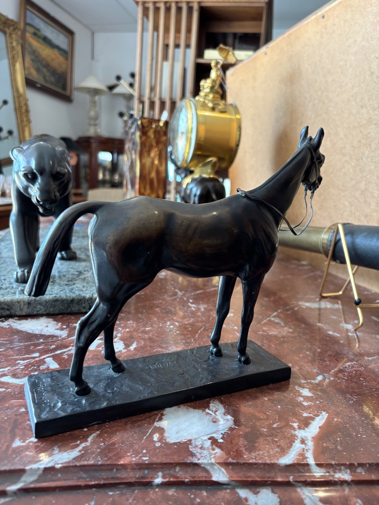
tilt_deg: -11.9
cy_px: 252
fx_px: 380
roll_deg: -3.9
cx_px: 190
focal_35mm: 26
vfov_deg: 67.3
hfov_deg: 53.1
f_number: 1.6
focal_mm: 5.96
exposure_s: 1/100
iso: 125
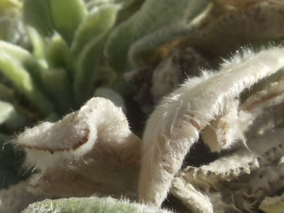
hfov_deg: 14.8
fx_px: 1083
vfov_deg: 11.2
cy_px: 52
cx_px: 22
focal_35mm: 132
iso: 80
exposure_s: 1/200
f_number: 7.1
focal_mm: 6
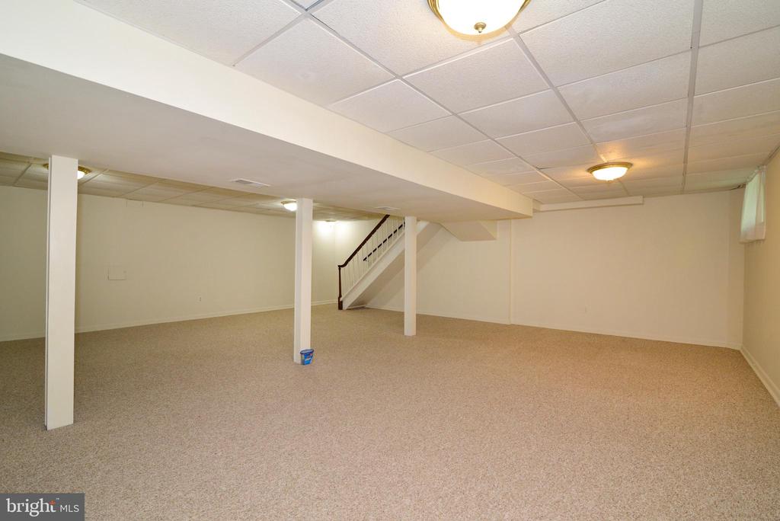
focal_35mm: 16
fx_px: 347
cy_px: 260
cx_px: 390
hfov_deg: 96.7
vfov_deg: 73.8
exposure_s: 1/80
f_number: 5.6
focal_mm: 16
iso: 1600
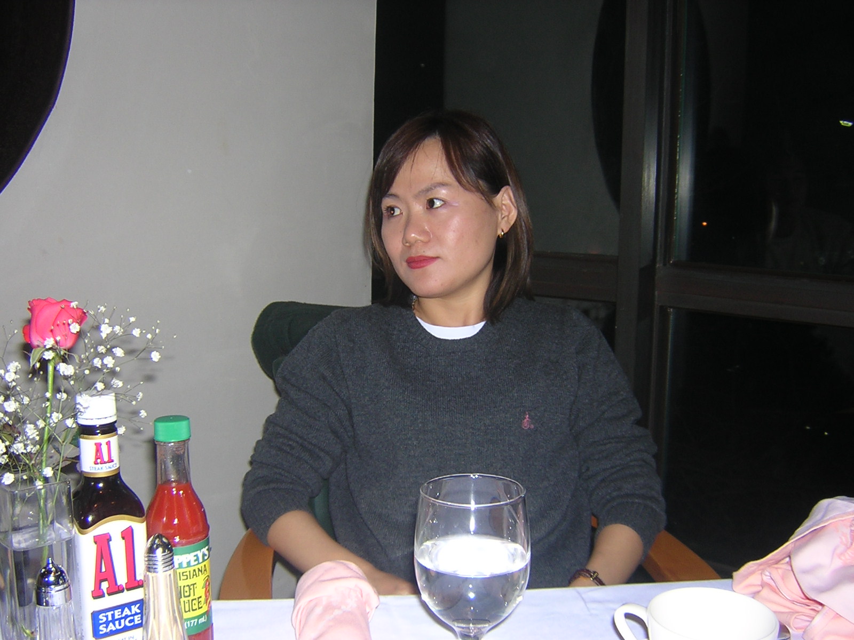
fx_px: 888
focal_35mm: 36
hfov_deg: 51.4
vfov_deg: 39.7
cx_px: 427
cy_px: 320
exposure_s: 1/60.1
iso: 100
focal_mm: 4.7
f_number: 2.6
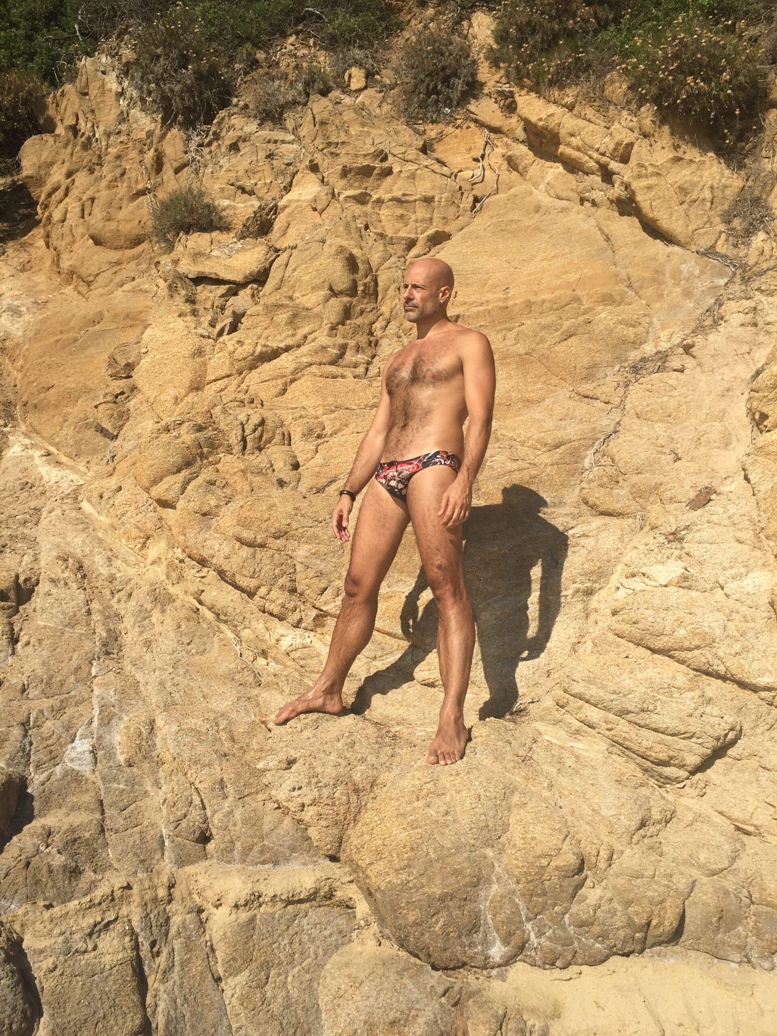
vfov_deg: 61.7
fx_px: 868
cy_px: 518
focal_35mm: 29
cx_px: 388
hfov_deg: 48.2
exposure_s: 1/3049
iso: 32
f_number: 2.2
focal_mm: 4.15
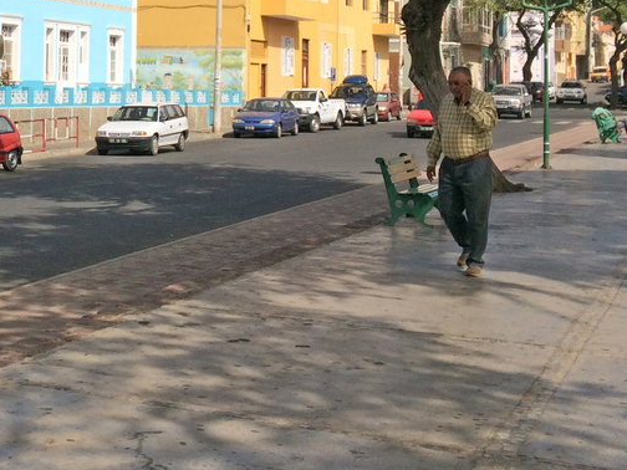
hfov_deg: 26.3
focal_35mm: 69
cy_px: 56
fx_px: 1250
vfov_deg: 20.9
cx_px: -35
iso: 32
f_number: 2.2
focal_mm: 4.15
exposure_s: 1/2740
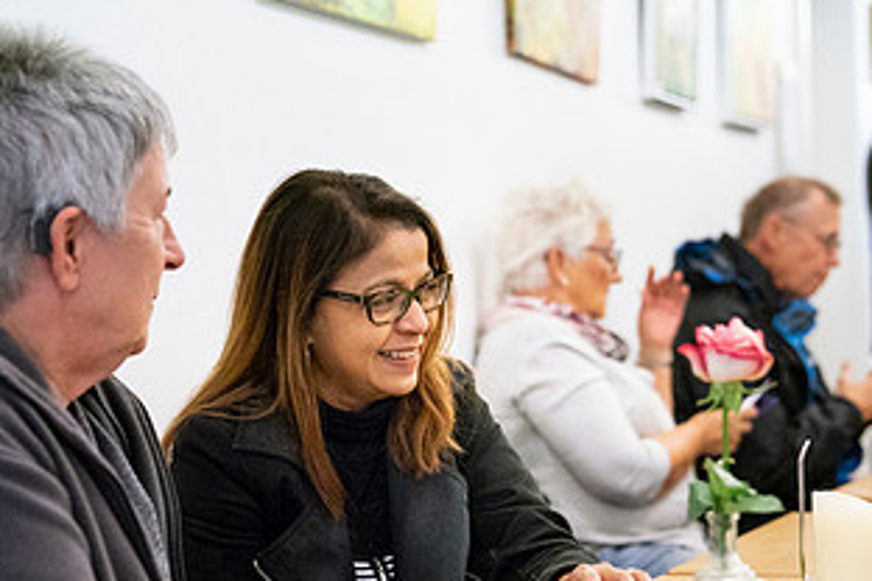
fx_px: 2252
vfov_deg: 14.6
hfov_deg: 21.8
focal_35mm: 93
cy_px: 521
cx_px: 590
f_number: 2.8
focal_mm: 50
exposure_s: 1/250
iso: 10000
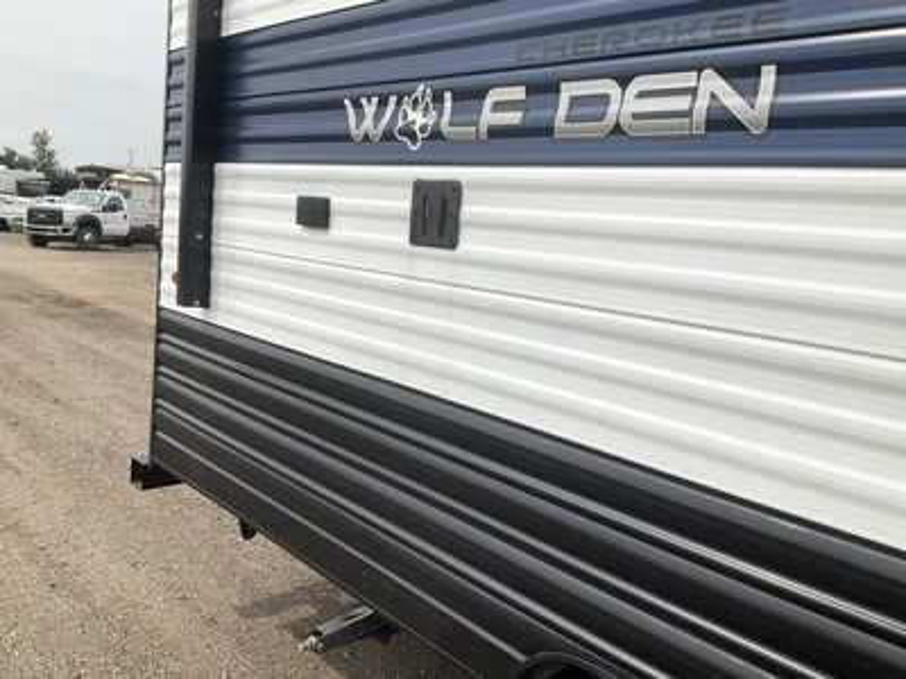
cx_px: 453
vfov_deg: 48.2
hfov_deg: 61.7
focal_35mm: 29
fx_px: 759
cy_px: 340
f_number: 1.8
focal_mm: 3
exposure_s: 1/3125
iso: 25
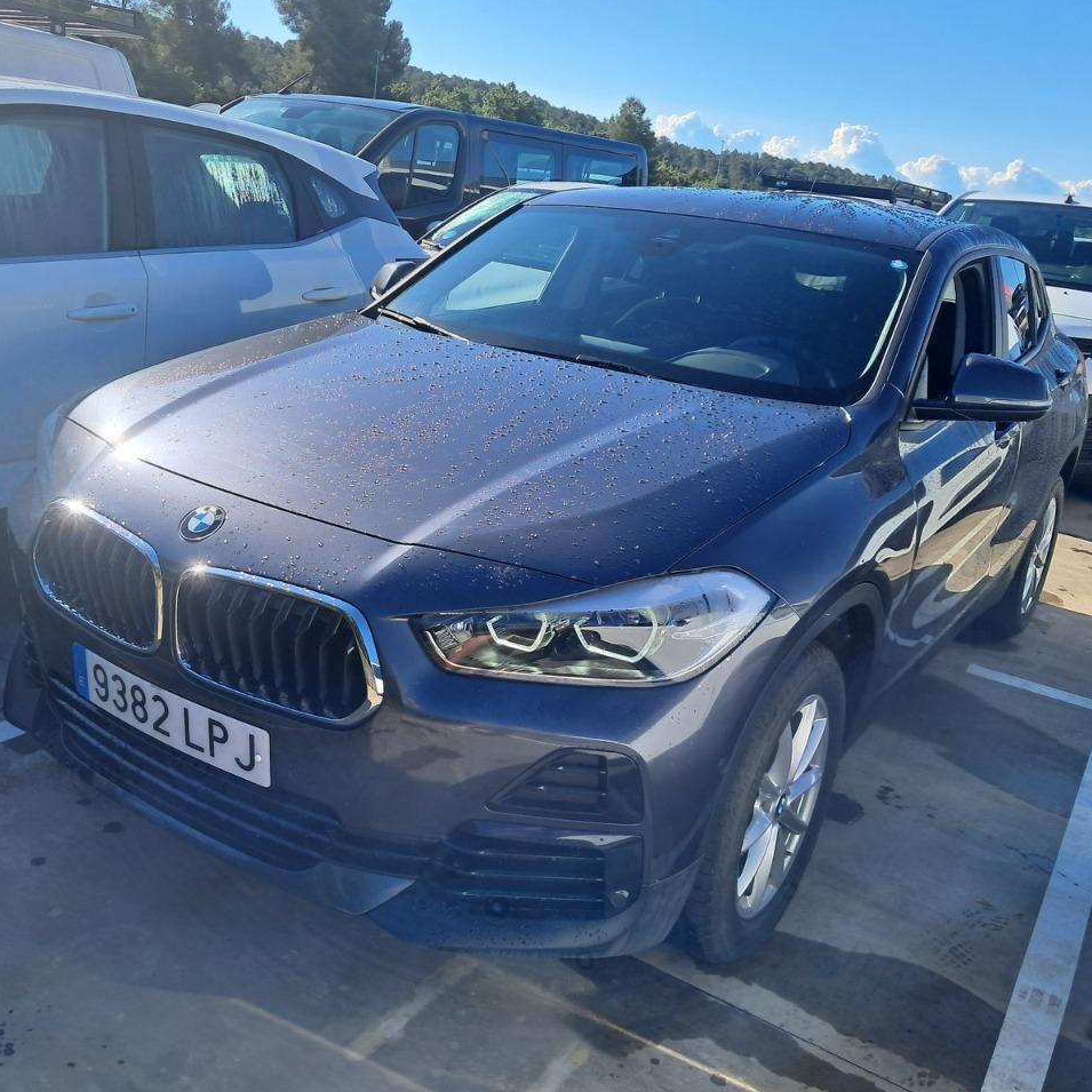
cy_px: 545
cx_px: 508
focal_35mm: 32
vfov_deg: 51.1
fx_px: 1142
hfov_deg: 51.1
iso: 50
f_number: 1.8
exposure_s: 1/471
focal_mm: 4
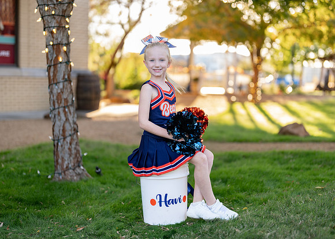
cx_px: 177
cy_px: 113
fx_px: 531
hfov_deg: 35.0
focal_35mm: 56
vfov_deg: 25.4
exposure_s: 1/400
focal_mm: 50
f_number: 1.2
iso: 100
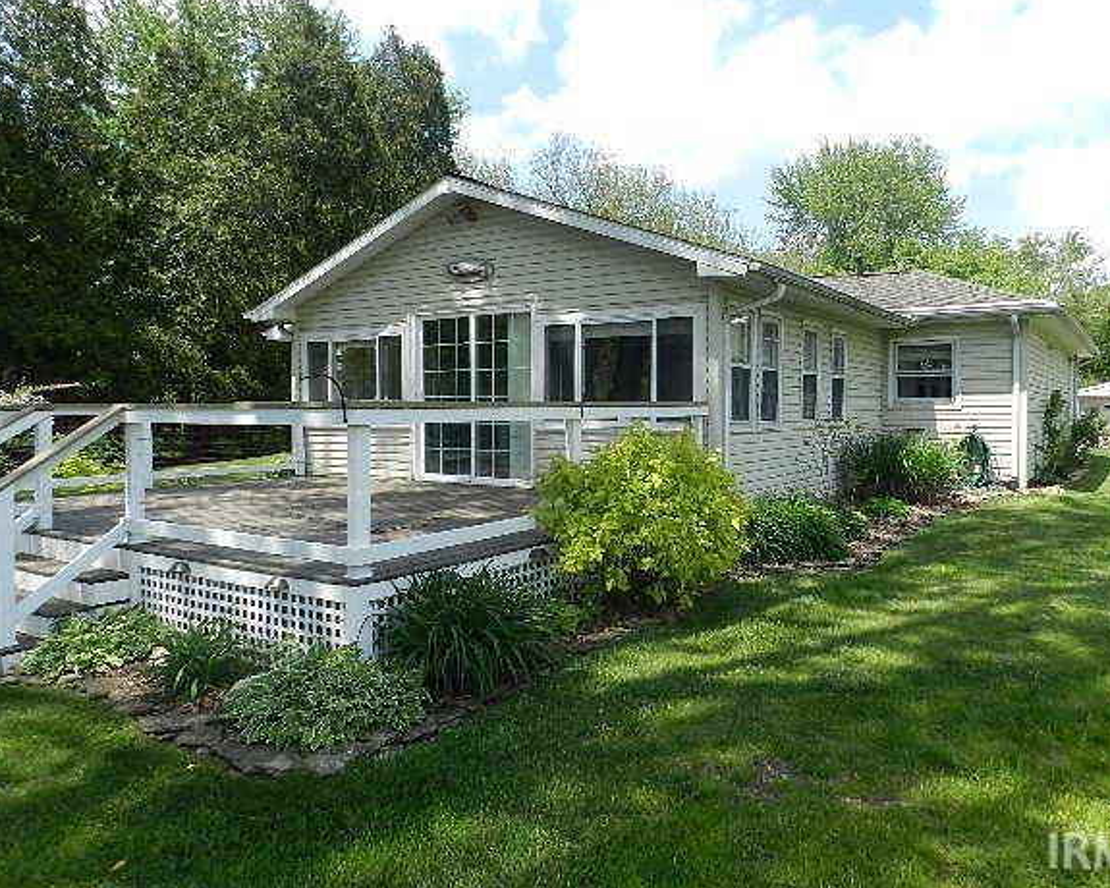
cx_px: 579
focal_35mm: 25
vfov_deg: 56.8
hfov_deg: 68.1
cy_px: 427
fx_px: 821
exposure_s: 1/1000
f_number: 3.4
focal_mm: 4
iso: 160
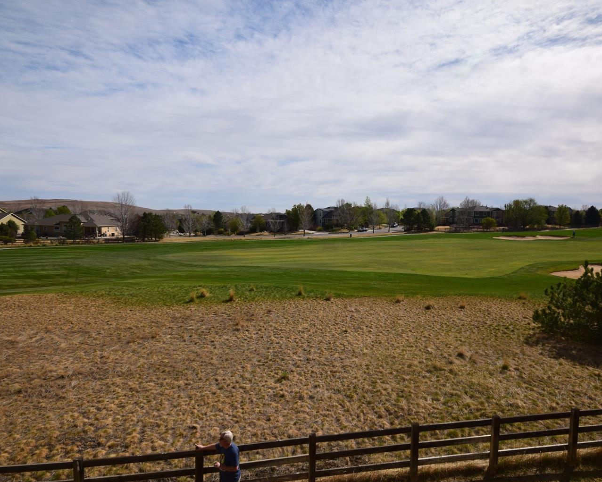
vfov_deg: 67.3
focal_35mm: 20
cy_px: 248
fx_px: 362
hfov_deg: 79.4
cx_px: 324
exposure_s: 1/500
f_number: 11
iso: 320
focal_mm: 11.5
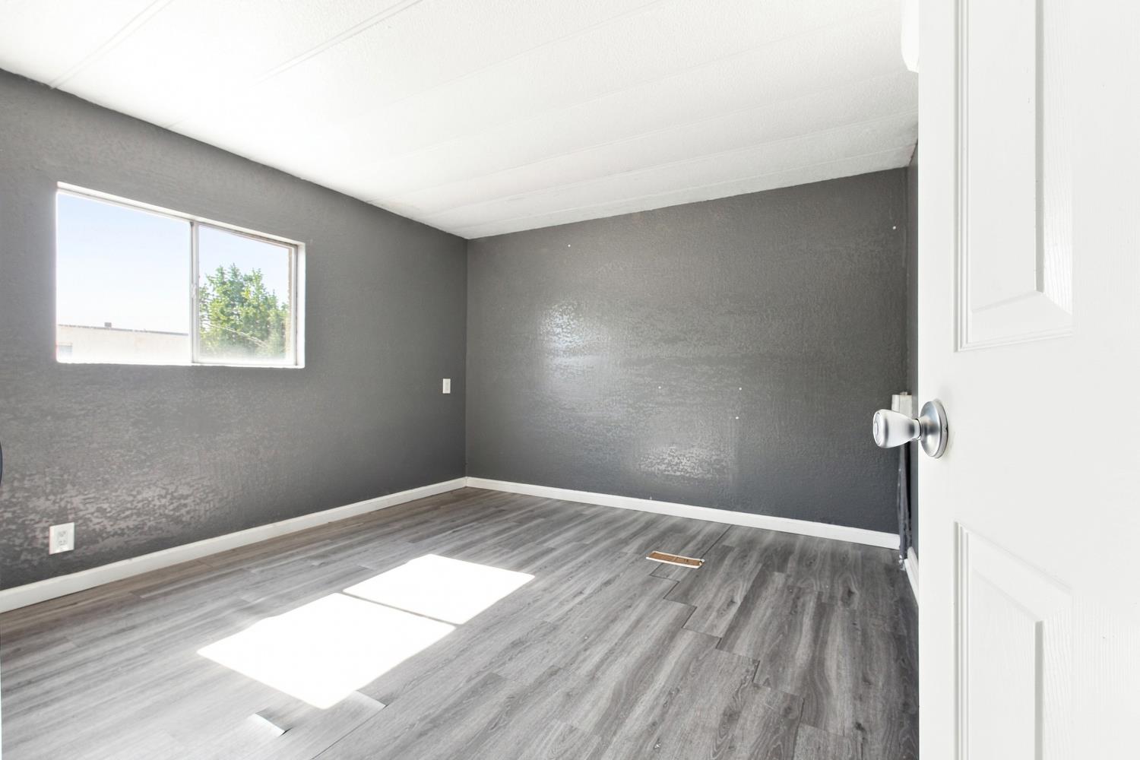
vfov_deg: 73.7
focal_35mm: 16
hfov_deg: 96.7
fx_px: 507
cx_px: 570
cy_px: 380
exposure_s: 1/8
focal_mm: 16
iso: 250
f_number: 9
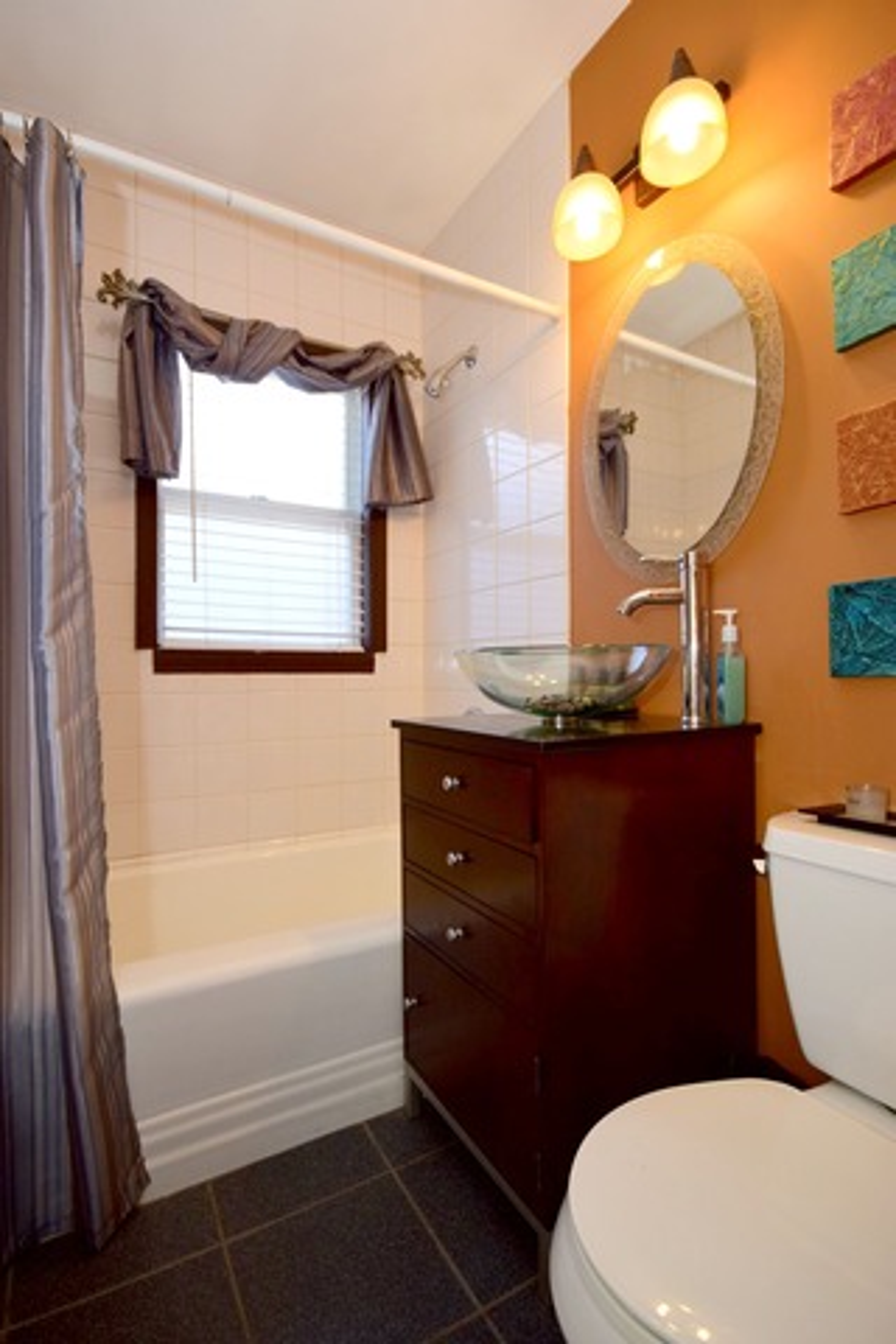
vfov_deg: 95.0
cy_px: 672
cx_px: 448
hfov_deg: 72.1
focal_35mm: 16
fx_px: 616
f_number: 6.3
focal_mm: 11
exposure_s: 1/60
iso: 640
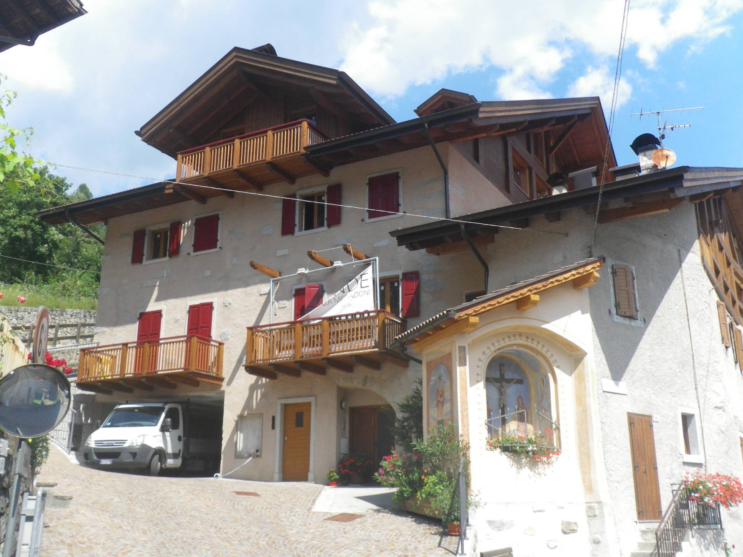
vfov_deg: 40.7
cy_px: 278
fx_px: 751
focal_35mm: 35
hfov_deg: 52.6
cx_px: 372
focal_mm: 6.2
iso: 80
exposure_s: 1/200
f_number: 6.3
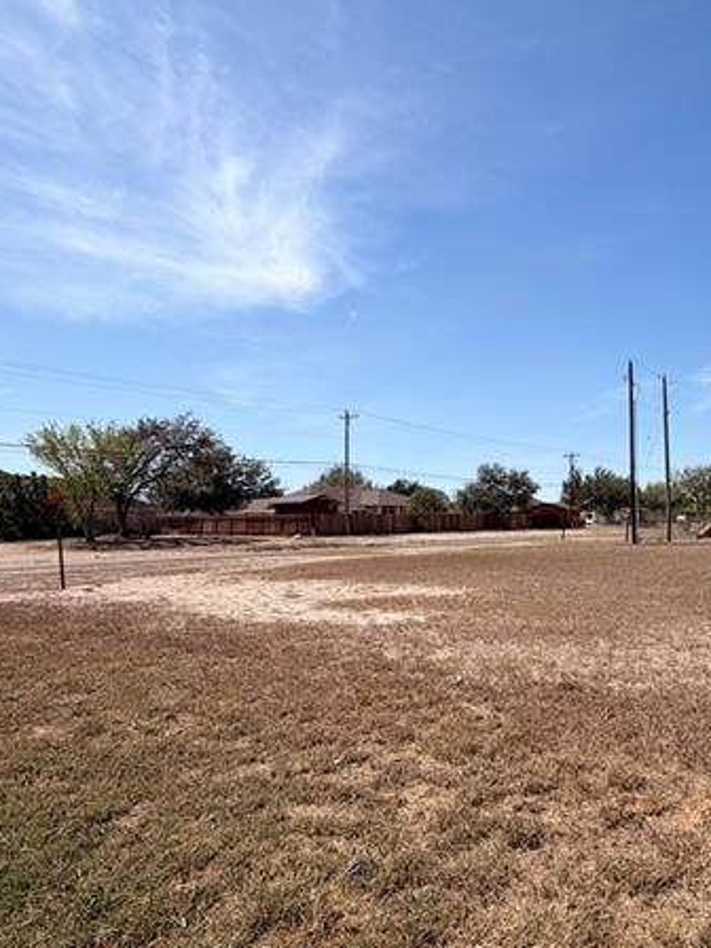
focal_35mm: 24
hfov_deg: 53.3
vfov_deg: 70.8
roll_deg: +1.1
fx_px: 657
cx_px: 563
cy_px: 569
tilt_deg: -4.2
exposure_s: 1/1167
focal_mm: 2.22
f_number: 2.2
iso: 20
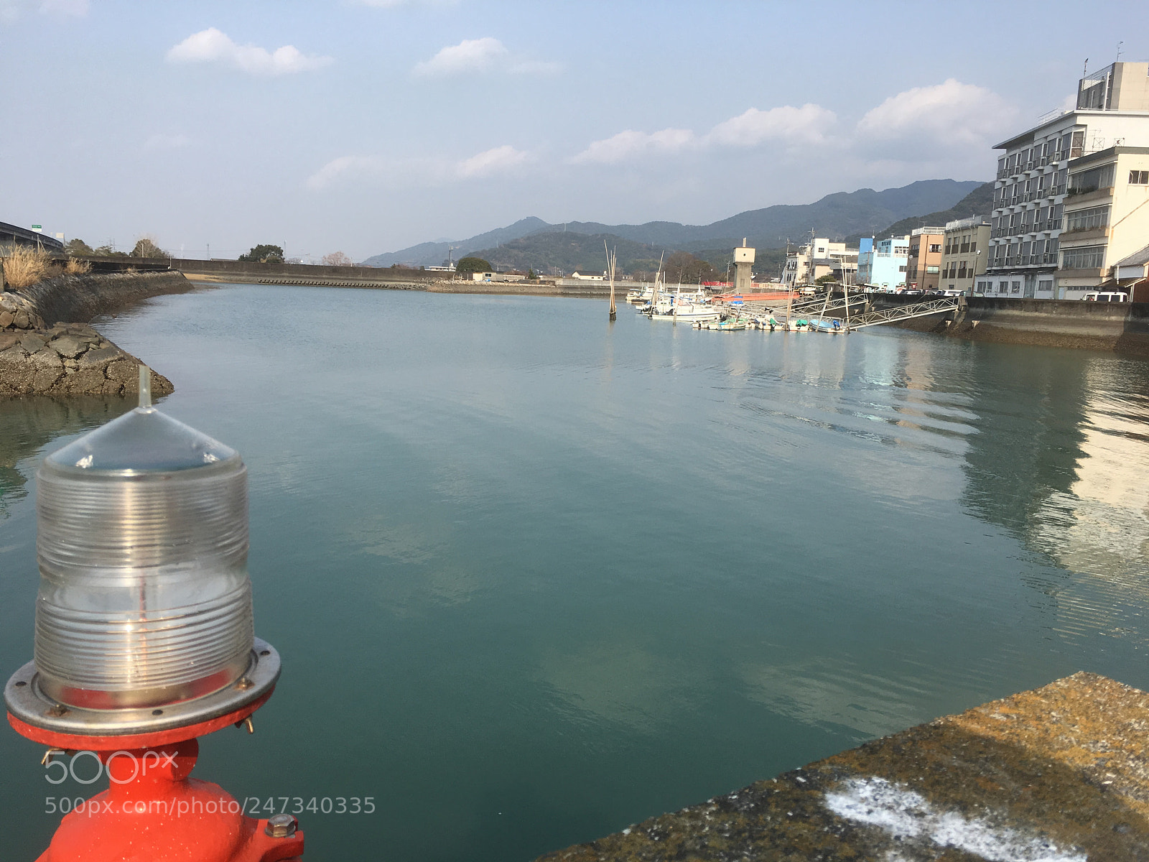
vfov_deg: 48.2
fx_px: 963
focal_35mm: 29
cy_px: 431
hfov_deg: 61.7
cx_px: 574
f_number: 2.2
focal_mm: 4.15
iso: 25
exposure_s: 1/1202
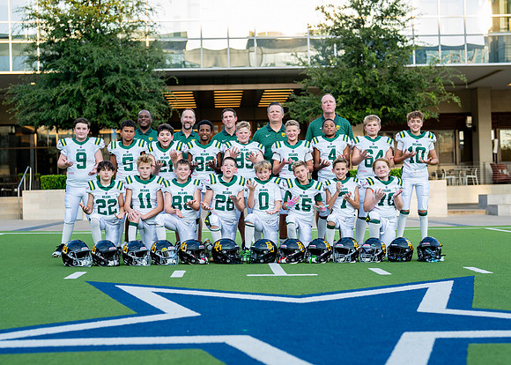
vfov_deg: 24.0
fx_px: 857
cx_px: 267
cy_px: 180
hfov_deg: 33.2
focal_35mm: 59
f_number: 2
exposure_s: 1/800
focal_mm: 50
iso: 160
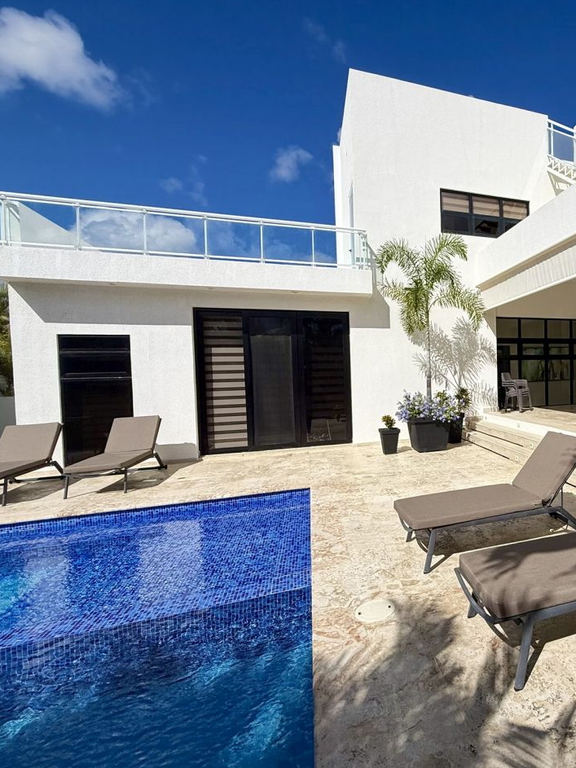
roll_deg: +1.5
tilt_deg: +0.1
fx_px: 422
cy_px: 384
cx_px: 477
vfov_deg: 84.7
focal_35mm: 19
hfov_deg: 61.8
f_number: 2.2
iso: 50
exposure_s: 1/6173
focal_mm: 2.22
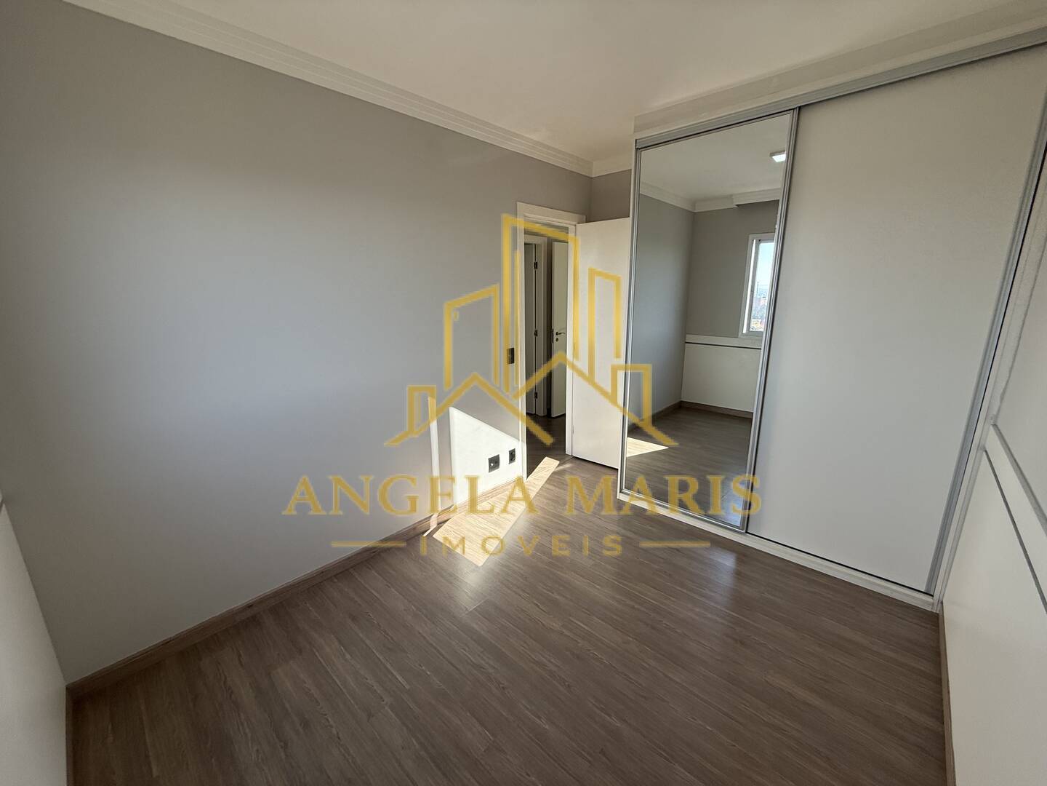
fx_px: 423
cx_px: 524
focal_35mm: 14
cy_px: 393
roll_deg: +0.5
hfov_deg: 102.1
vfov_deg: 85.7
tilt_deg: -13.7
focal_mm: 2.22
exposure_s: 1/285
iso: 64
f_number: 2.2
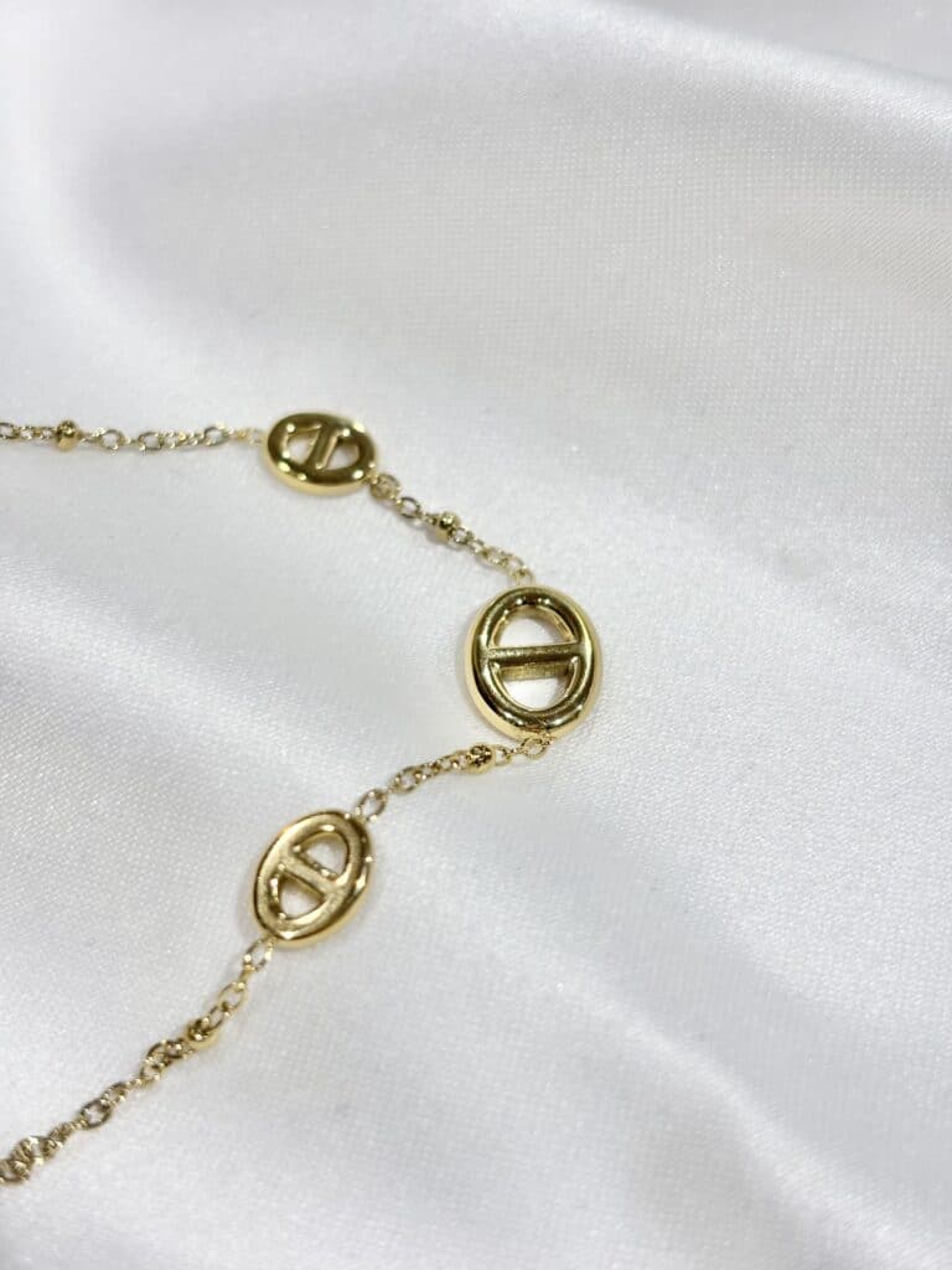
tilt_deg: -40.0
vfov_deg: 36.8
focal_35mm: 52
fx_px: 1907
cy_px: 635
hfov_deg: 28.0
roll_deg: +9.8
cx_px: 476
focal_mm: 5.96
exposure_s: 1/323
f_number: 1.6
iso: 32
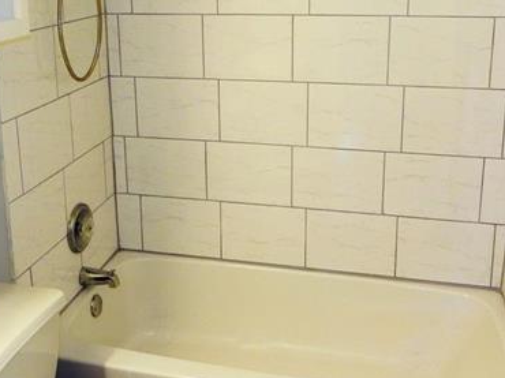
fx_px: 656
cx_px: 201
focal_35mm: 45
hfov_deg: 41.9
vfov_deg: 31.6
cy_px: 98
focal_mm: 4.6
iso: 183
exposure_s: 1/30
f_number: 2.8
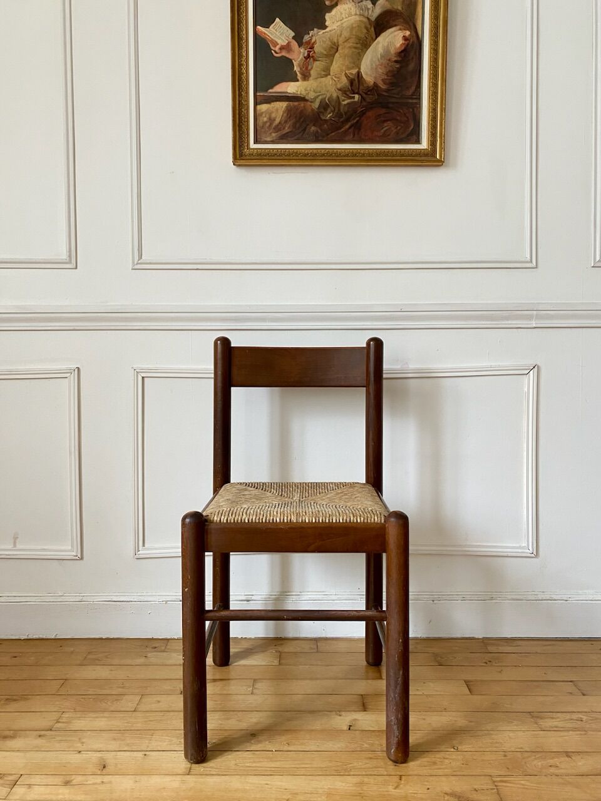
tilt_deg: -0.8
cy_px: 400
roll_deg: +1.3
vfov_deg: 67.3
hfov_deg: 53.1
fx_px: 602
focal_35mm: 26
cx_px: 300
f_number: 1.8
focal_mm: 4.25
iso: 200
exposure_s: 1/60
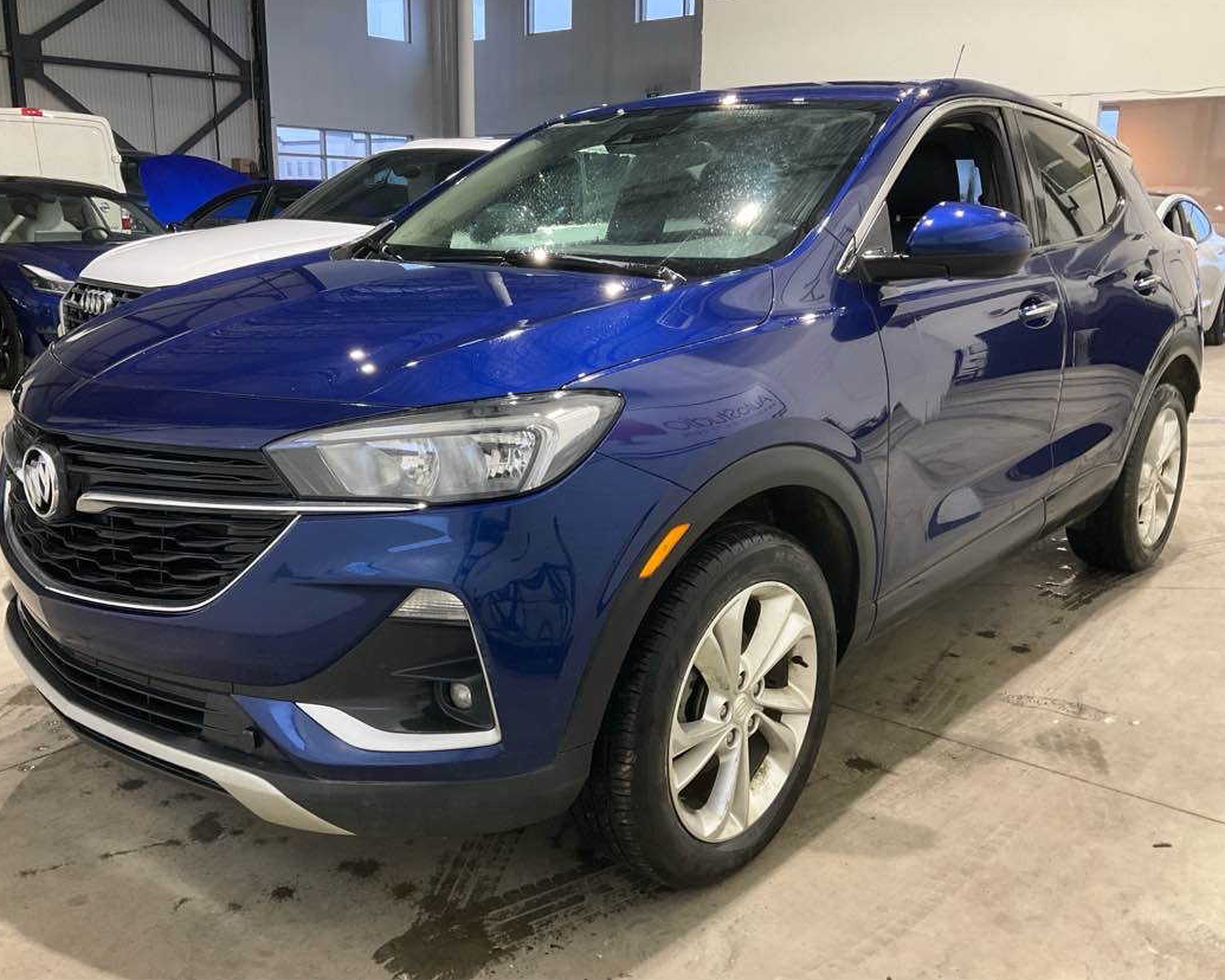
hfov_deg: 57.2
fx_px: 1124
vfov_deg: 47.1
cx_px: 582
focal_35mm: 31
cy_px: 478
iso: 200
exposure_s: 1/60
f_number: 1.8
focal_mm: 3
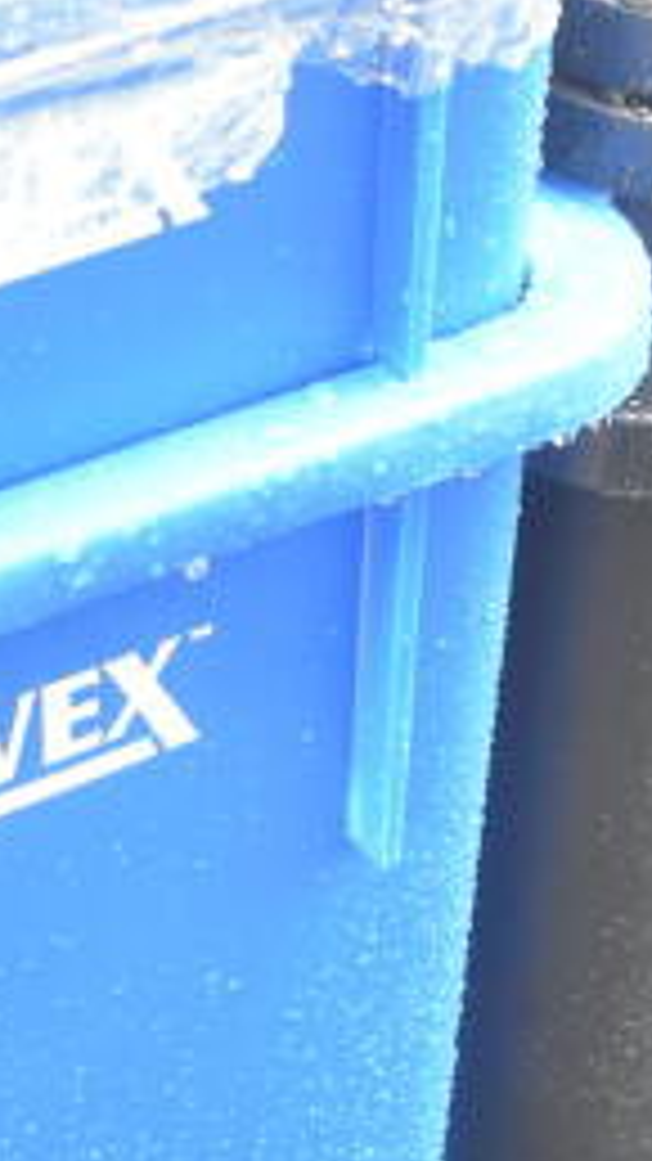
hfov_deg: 7.0
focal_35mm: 167
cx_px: 1277
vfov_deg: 12.9
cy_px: 351
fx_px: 5136
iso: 1600
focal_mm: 30
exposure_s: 1/80
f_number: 4.5
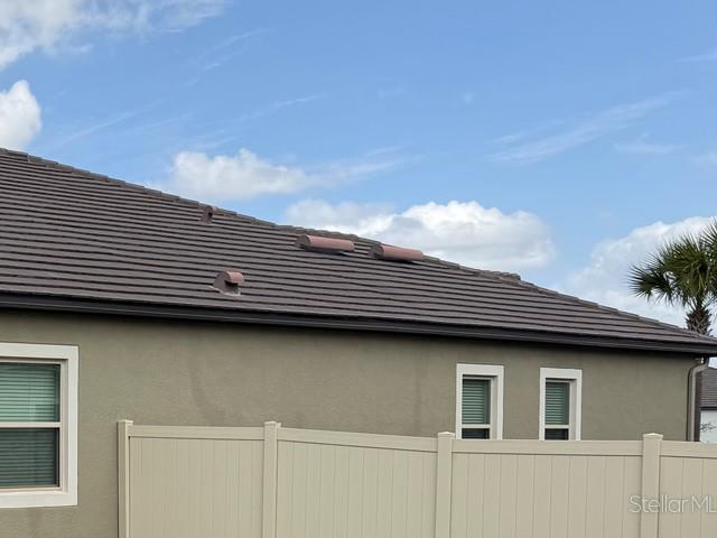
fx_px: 1243
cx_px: -161
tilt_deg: -2.1
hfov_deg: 27.9
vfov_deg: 23.6
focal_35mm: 60
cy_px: 503
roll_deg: +0.6
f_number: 1.78
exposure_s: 1/4405
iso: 80
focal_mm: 6.76
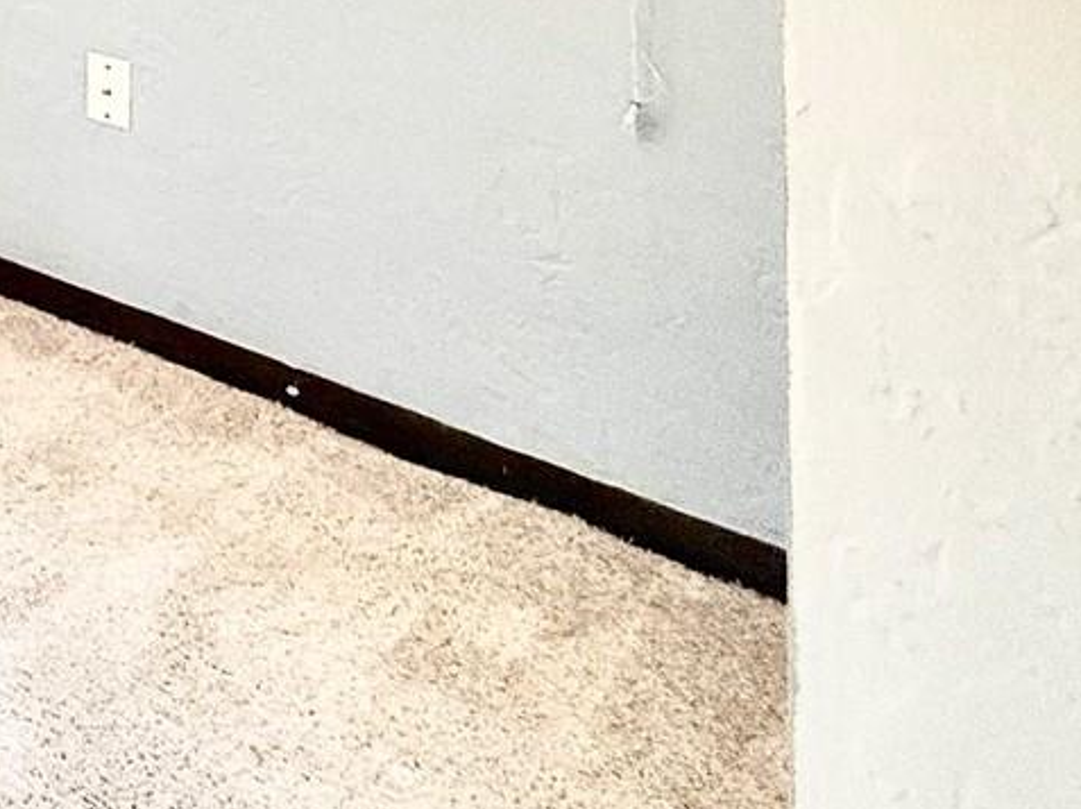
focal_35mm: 47
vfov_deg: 24.4
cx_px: -693
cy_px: -390
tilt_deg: +0.9
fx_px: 1467
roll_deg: -0.8
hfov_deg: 25.1
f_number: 2.2
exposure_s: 1/120
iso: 200
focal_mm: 2.22
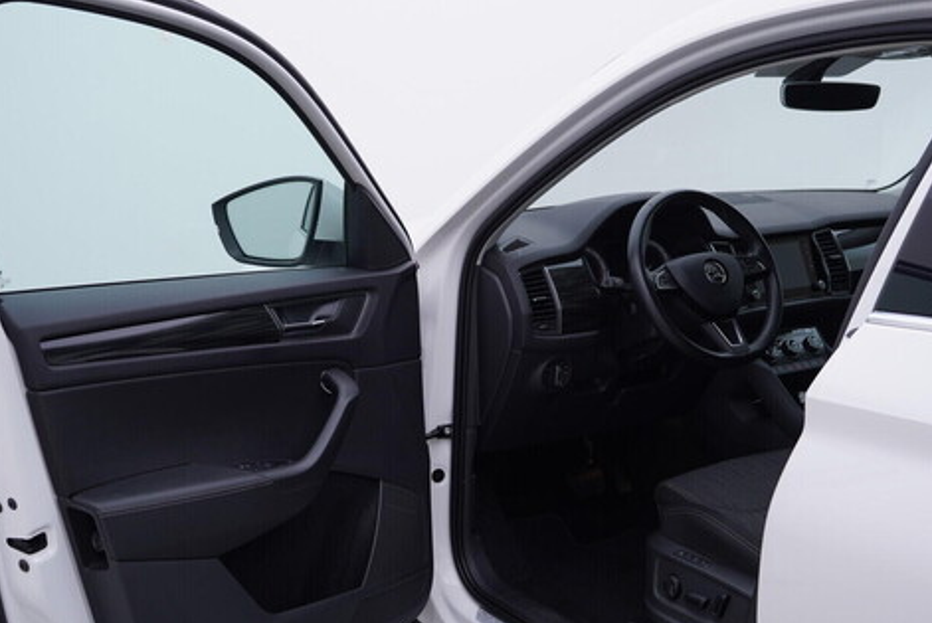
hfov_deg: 46.3
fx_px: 1088
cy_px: 345
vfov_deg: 31.9
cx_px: 437
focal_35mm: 42
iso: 125
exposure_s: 1/80
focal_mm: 24
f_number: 4
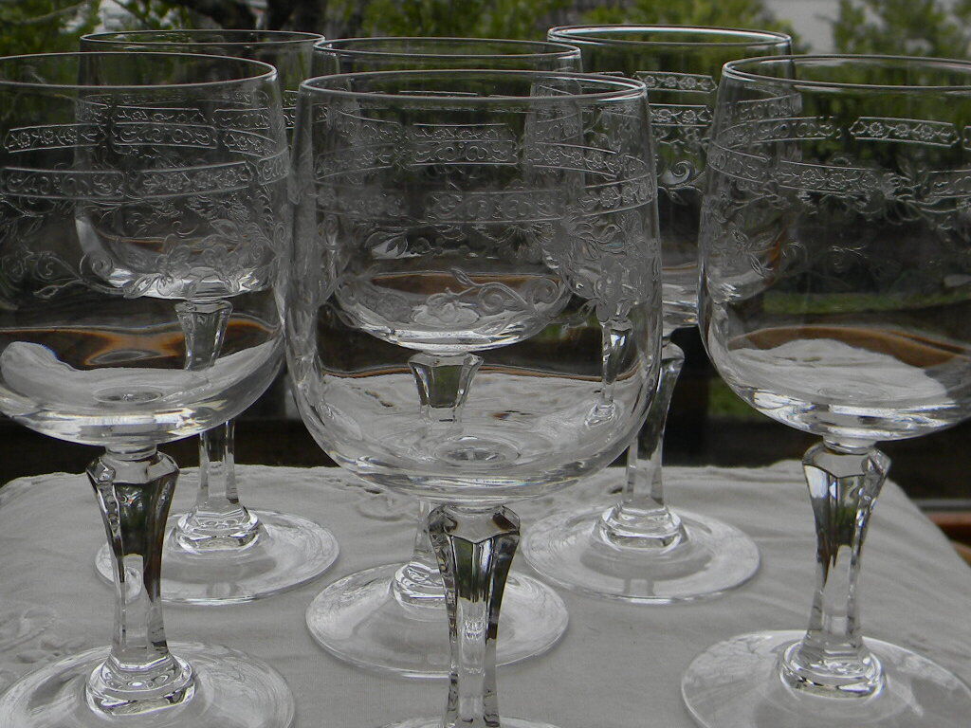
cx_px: 486
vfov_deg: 49.7
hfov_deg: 63.4
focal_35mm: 28
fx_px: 785
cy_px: 364
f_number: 3.5
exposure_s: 1/169
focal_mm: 5
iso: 80
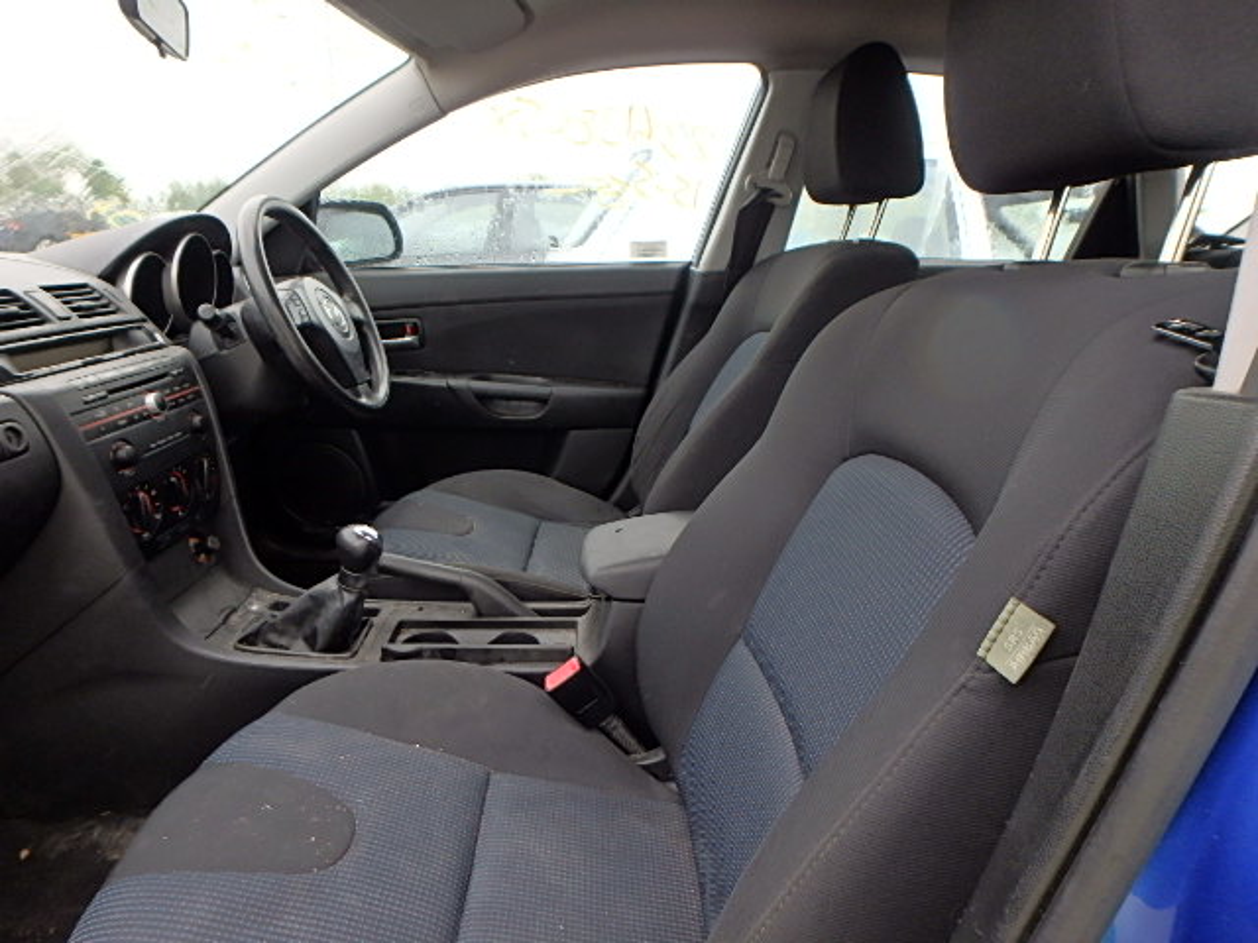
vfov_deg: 63.4
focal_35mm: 21
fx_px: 763
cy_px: 472
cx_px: 629
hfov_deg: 79.0
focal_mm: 3.7
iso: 125
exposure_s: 1/125
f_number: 3.5
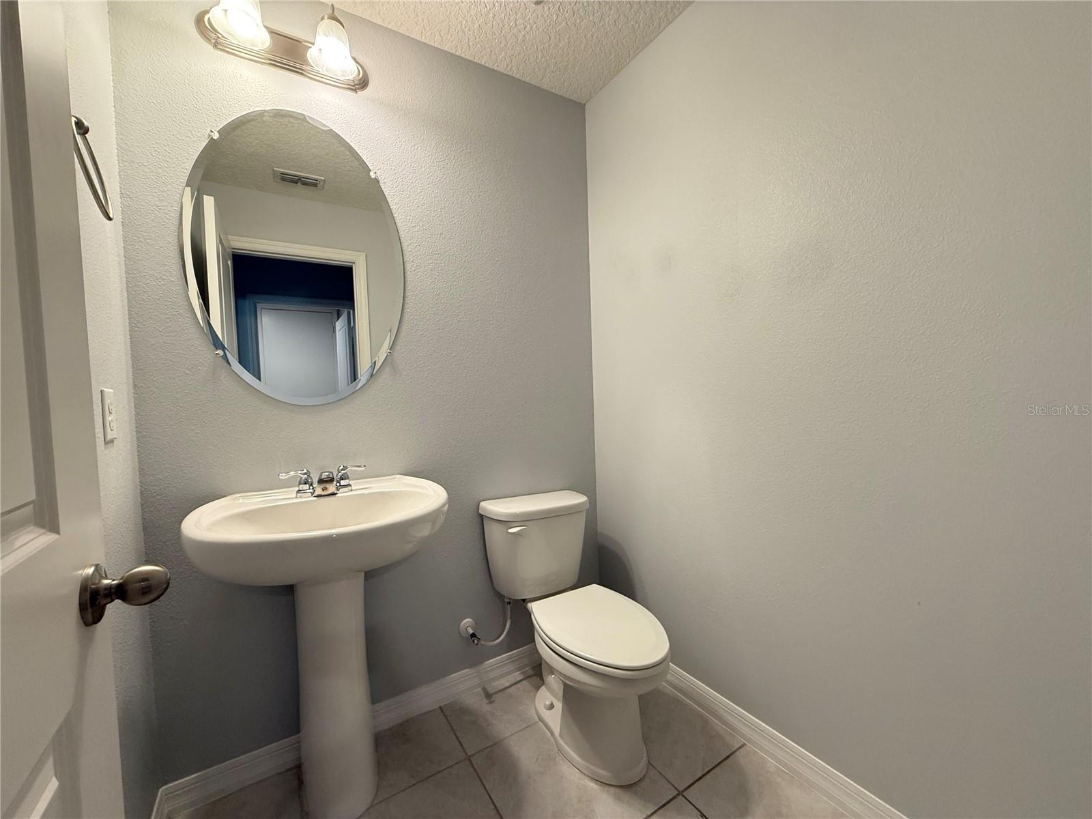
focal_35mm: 14
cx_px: 546
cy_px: 410
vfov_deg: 85.7
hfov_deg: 102.1
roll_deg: +1.4
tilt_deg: -1.2
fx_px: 442
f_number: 2.2
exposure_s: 1/60
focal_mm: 2.22
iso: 200
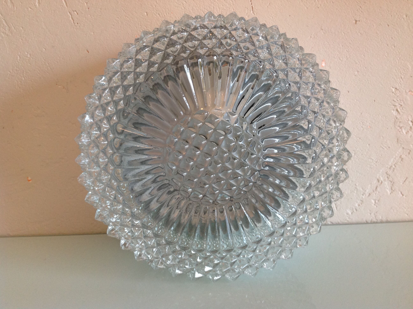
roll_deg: +2.5
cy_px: 154
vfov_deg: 40.6
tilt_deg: -12.8
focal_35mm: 35
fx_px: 417
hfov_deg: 52.7
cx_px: 206
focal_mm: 4.28
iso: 100
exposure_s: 1/15
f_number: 2.4
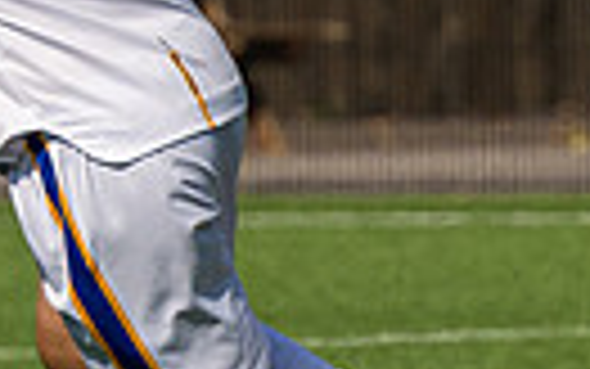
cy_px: -441
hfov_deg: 1.1
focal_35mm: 1834
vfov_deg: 0.7
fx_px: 29502
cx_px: -1119
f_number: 4.5
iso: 200
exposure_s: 1/3200
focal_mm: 180
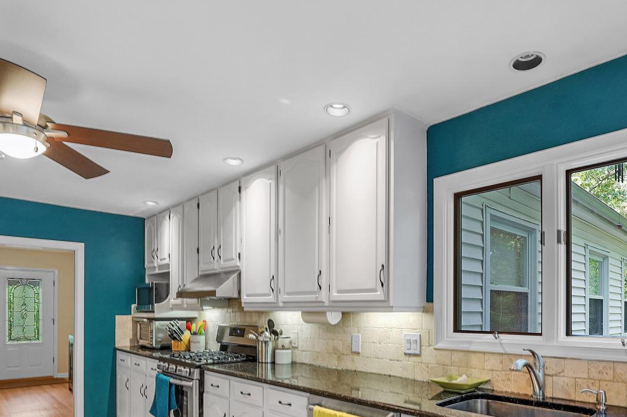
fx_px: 400
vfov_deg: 52.8
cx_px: 367
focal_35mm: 23
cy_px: 310
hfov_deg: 75.5
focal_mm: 12
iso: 1000
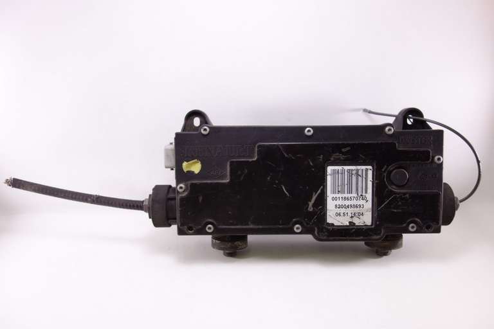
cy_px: 164
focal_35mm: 28
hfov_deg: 65.5
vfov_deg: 46.4
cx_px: 247
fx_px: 384
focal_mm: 10.4
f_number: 2
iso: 125
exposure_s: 1/100
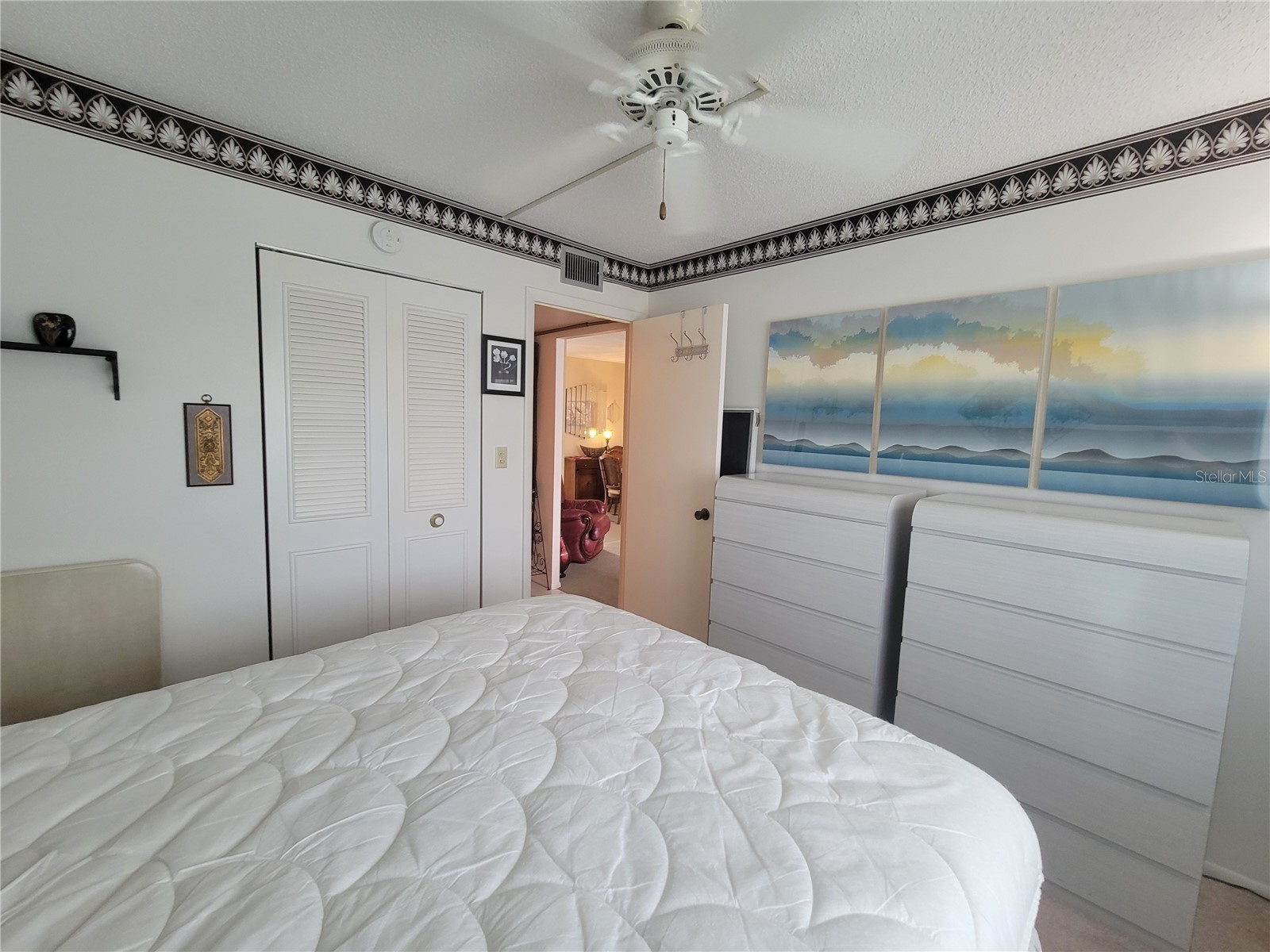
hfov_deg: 106.2
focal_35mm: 13
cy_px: 476
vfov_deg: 89.9
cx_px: 635
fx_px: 477
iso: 200
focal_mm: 2.2
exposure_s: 1/60
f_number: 2.2
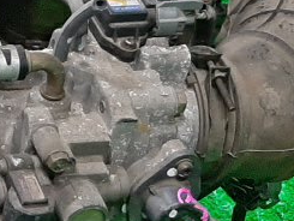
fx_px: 1300
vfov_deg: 9.7
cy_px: 76
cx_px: -224
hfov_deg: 11.9
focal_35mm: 153
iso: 136
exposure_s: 1/50
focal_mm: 3.93
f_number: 1.7
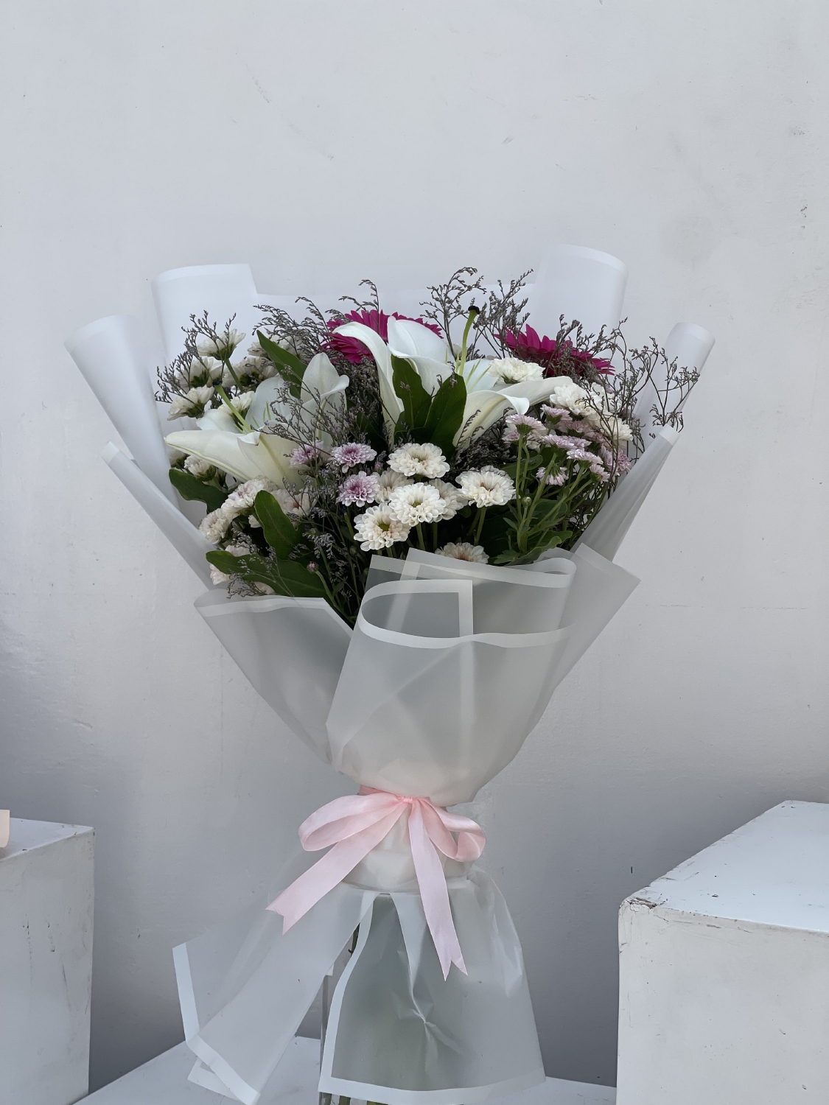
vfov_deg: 30.3
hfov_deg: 22.9
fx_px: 2044
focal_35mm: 64
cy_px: 552
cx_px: 414
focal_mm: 7.5
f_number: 2.2
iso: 20
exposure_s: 1/995
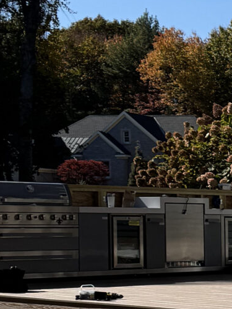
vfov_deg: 15.8
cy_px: 294
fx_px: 1099
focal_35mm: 123
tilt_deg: -1.2
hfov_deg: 10.5
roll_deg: -0.5
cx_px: 548
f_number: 1.78
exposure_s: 1/4608
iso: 80
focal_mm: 6.76
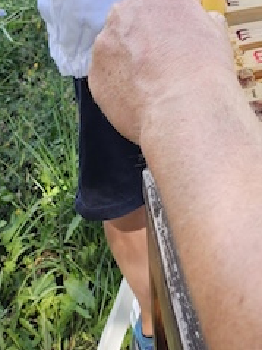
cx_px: 278
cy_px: -259
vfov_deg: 19.1
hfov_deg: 17.6
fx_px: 818
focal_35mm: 81
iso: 32
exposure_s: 1/180
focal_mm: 5.4
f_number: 1.8
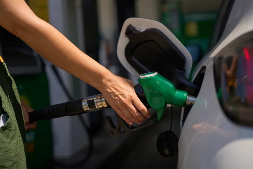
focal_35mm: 50
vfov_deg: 27.0
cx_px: 126
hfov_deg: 39.6
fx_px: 351
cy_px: 84
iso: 100
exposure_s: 1/2000
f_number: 2
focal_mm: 50
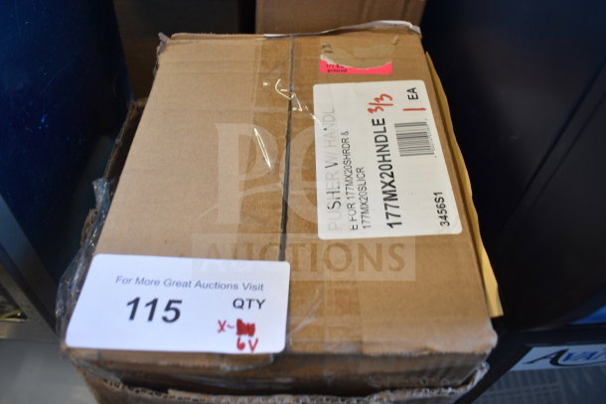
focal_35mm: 27
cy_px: 202
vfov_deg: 48.0
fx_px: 455
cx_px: 303
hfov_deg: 67.4
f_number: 3.5
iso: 220
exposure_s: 1/30
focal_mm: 18
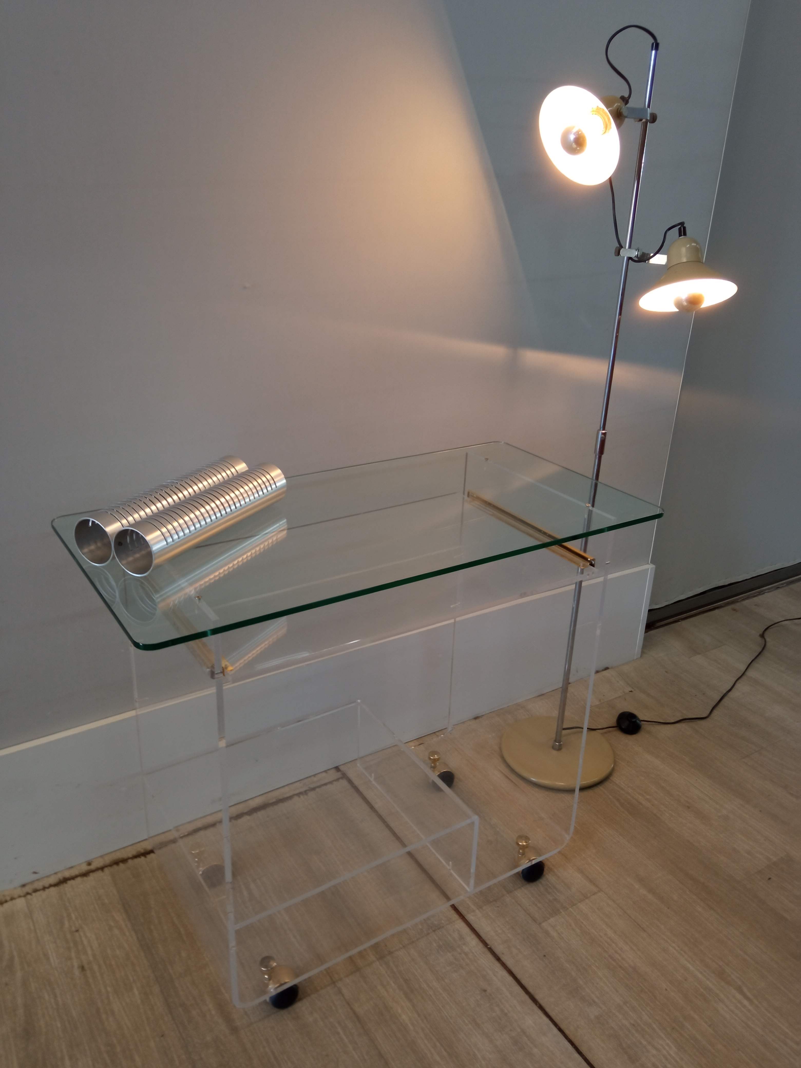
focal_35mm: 27
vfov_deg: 65.3
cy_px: 534
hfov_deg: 51.4
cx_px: 400
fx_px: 833
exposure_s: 1/33.3
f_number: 2.2
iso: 133
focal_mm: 3.79
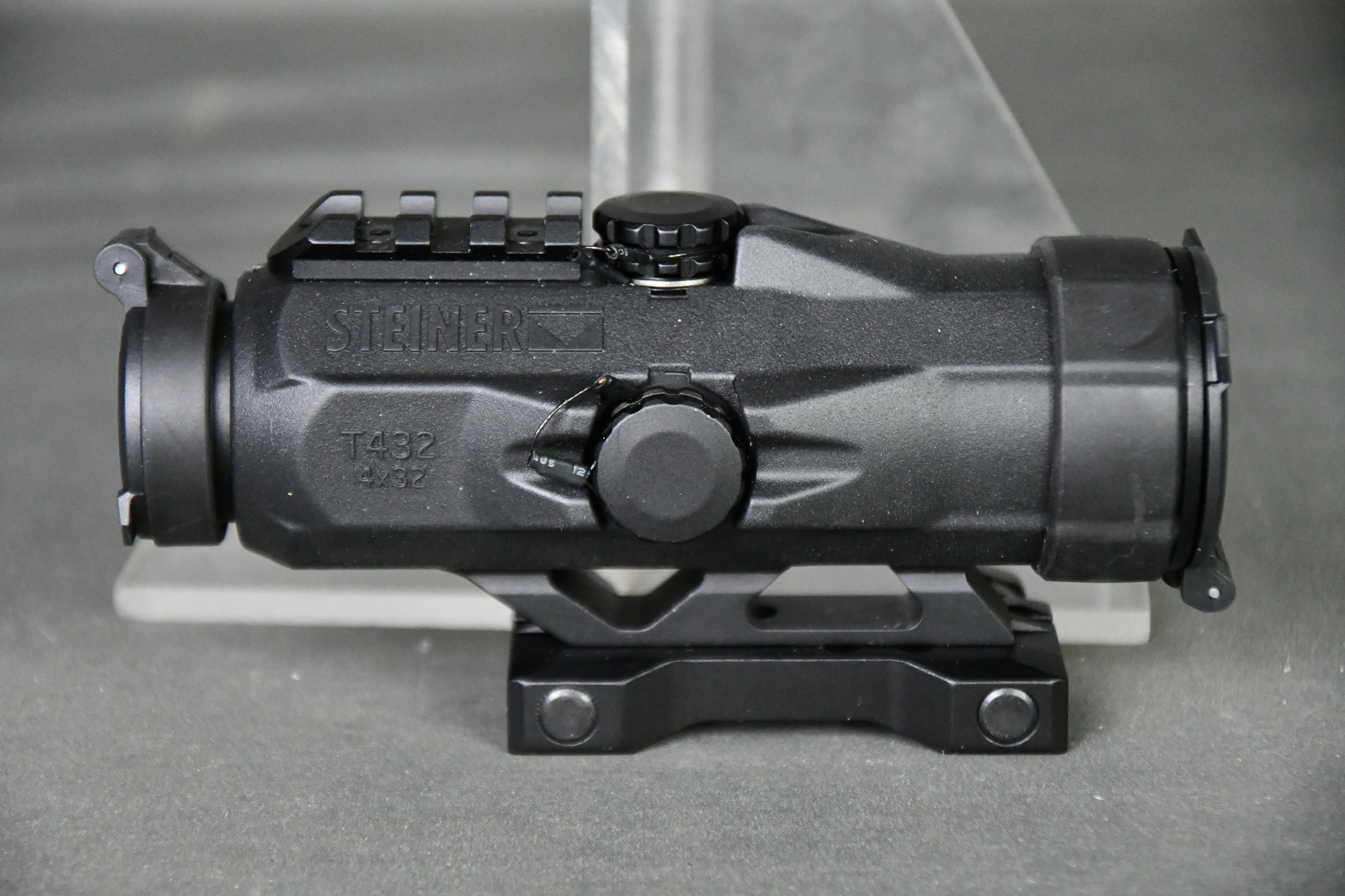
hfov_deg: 14.9
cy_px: 448
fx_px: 5155
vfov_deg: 9.9
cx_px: 672
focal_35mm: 138
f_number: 5.6
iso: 5600
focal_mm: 92
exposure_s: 1/125
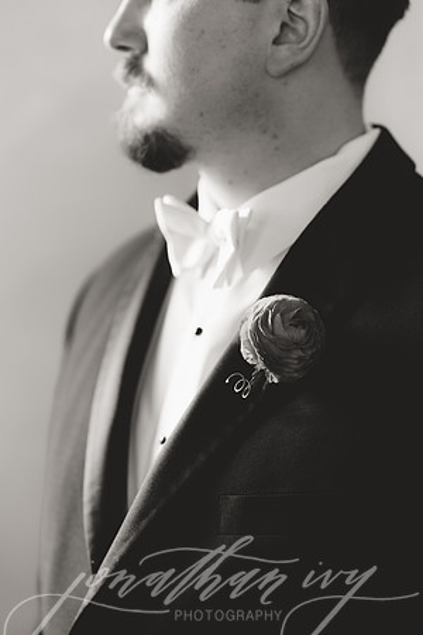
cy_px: 318
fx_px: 1498
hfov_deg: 16.1
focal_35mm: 85
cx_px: 212
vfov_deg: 23.9
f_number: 2.2
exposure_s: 1/60
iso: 800
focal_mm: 85
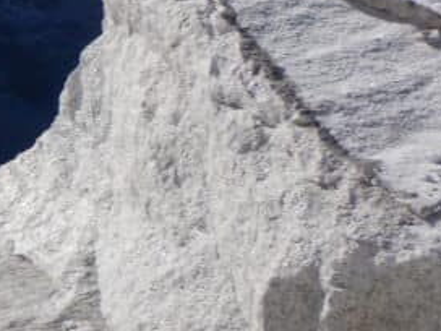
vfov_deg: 8.5
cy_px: 110
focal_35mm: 174
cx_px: -587
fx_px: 2217
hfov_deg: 10.0
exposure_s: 1/400
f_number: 8.4
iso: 125
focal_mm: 6.6
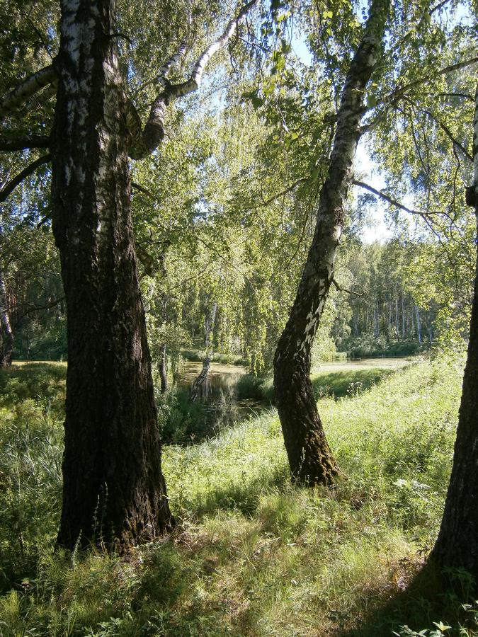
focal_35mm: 26
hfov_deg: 53.1
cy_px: 318
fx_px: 479
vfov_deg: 67.3
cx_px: 239
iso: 80
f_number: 2.8
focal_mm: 4.7
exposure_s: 1/250
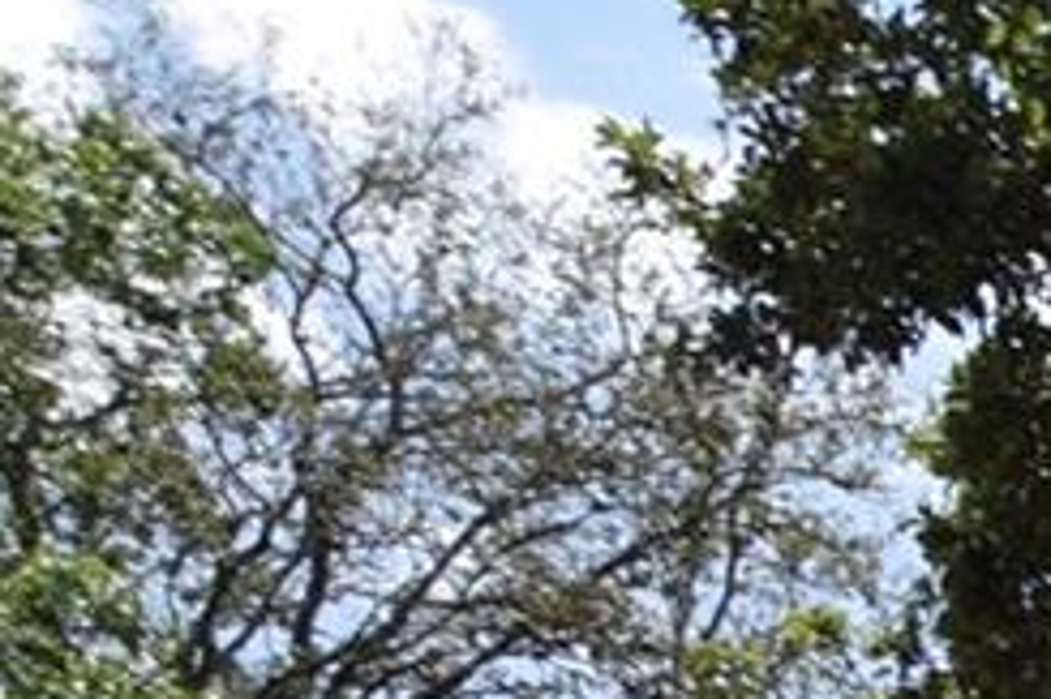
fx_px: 2859
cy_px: 2191
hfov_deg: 12.6
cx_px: 2874
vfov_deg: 9.9
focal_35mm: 98
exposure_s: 1/200
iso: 100
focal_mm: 10
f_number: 8
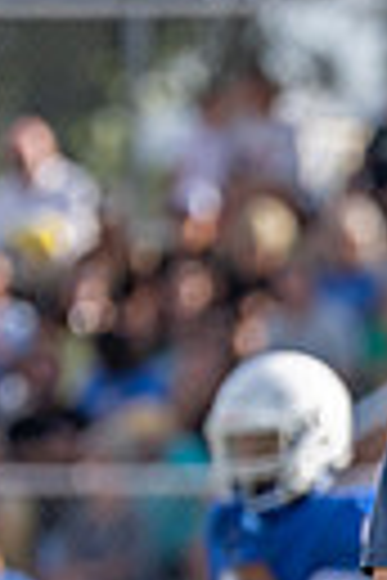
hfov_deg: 1.2
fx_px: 18429
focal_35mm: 1143
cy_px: 682
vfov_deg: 1.8
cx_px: 556
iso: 100
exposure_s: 1/1600
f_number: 2.8
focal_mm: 200
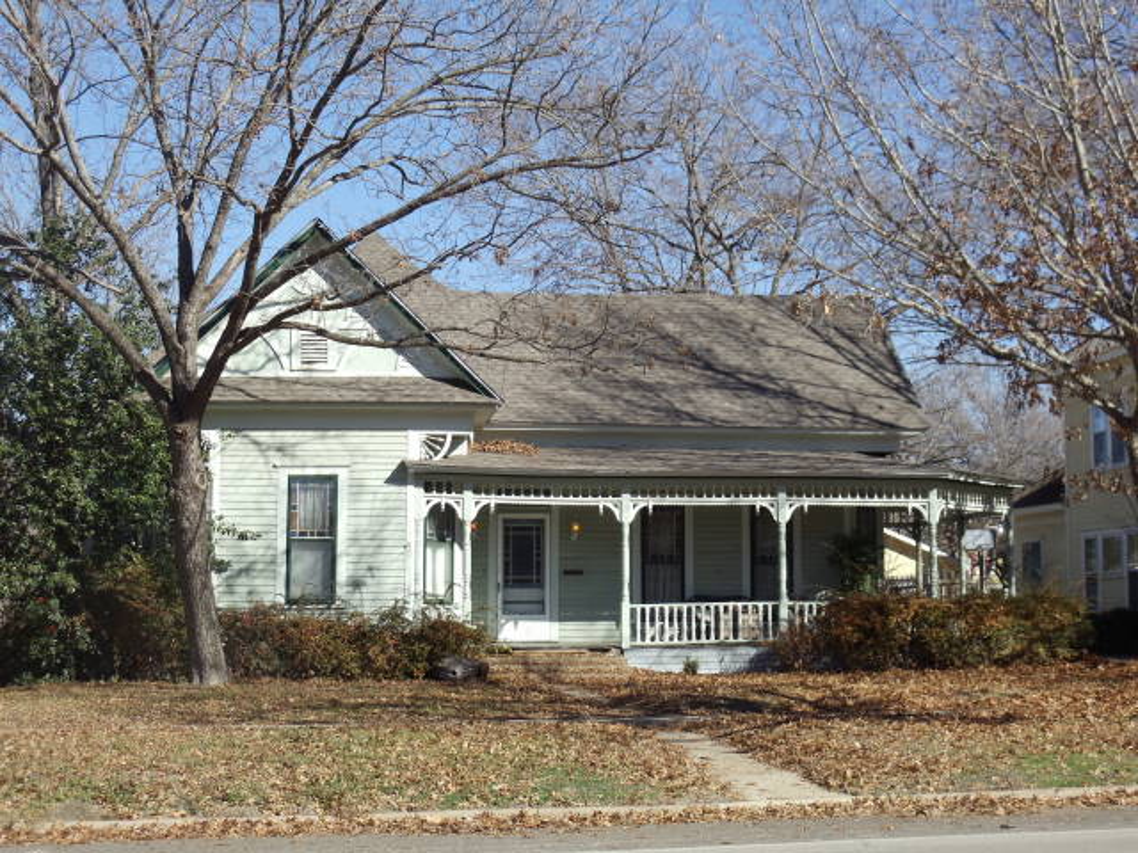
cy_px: 426
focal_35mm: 74
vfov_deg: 19.9
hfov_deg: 26.3
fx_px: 2433
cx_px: 569
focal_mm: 10.12
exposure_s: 1/160
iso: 100
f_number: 8.8
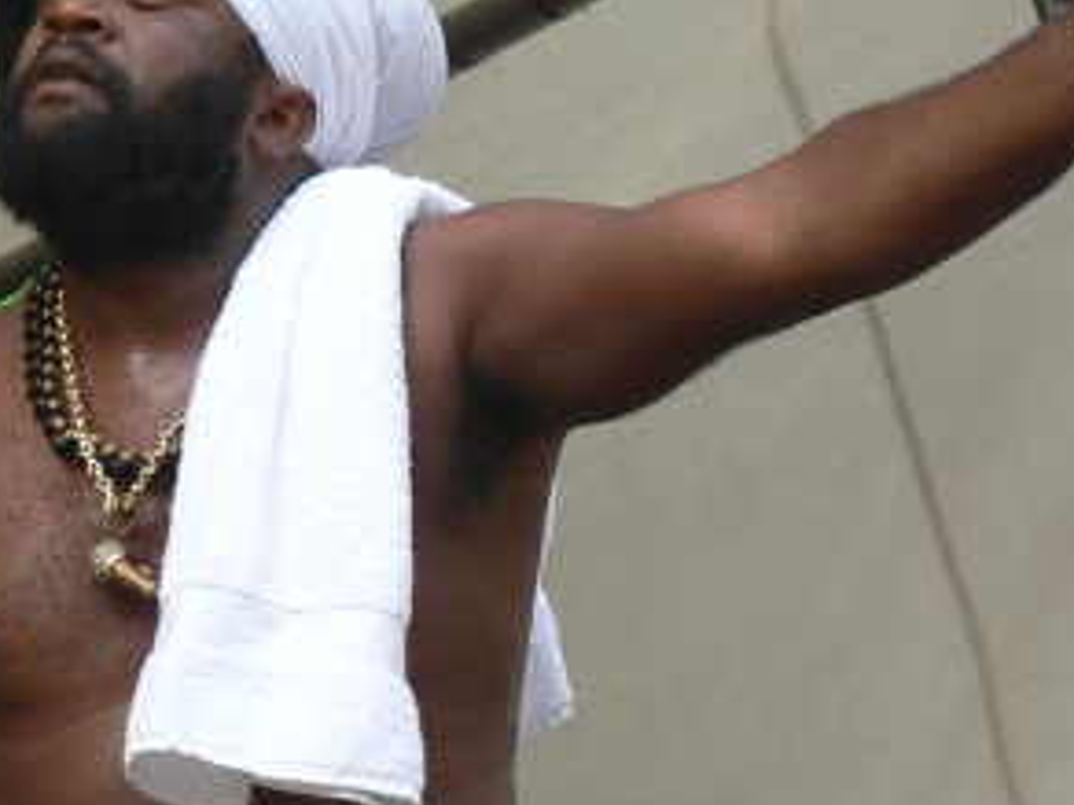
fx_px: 9029
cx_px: 197
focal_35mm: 291
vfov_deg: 5.1
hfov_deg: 6.8
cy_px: 366
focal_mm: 25.7
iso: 64
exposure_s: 1/80
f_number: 3.3
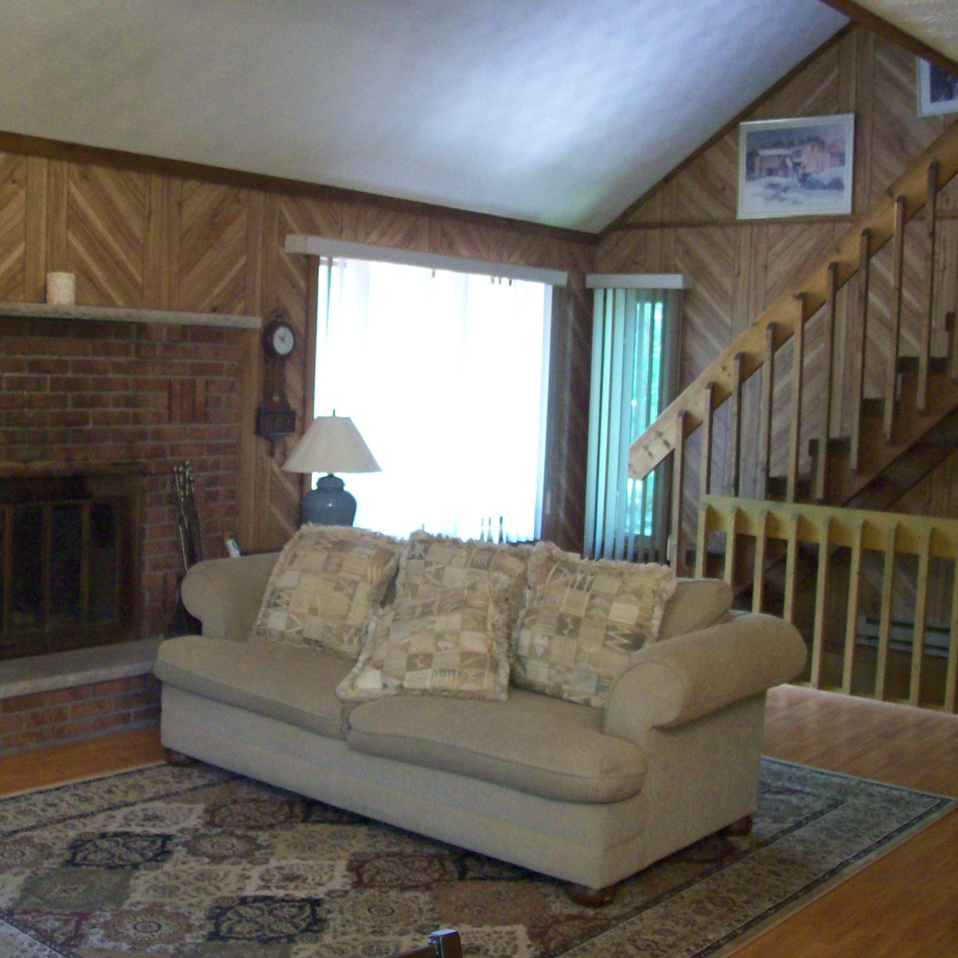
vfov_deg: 39.2
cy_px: 475
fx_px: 1346
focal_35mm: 43
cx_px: 395
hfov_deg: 39.0
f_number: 2.7
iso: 200
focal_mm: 6
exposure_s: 1/8
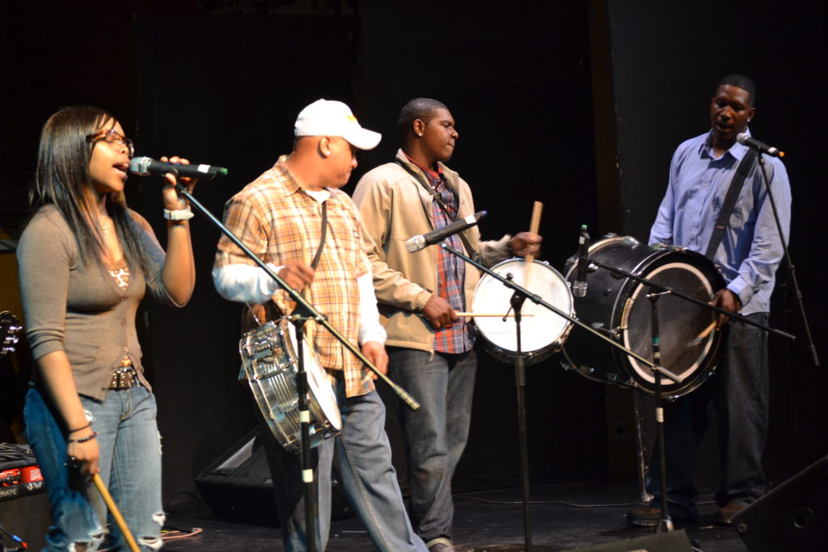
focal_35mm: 82
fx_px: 1898
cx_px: 414
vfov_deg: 16.6
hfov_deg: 24.6
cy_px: 276
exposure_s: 1/15
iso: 1000
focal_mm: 55
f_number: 4
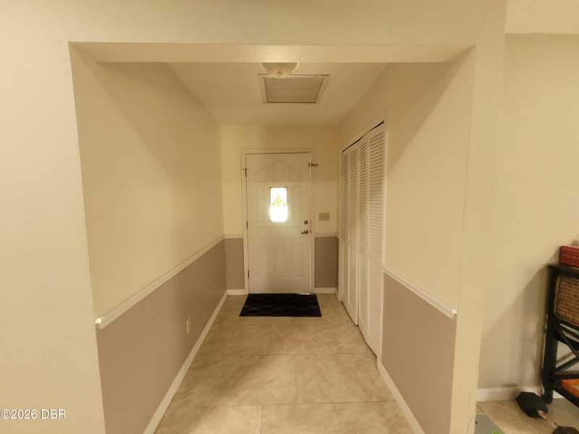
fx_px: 217
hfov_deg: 106.2
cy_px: 217
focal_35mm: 13
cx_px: 290
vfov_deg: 89.9
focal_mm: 1.74
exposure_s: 1/60
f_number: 2.2
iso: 400
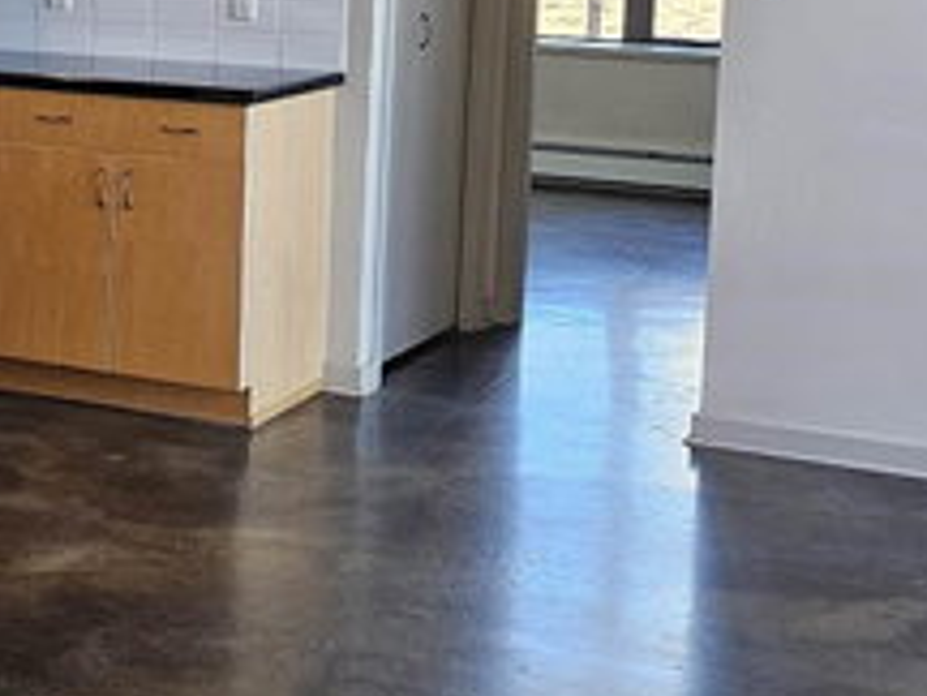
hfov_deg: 21.9
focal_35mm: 85
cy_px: 120
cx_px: -73
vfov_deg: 17.2
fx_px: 2276
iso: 200
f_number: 1.7
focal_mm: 6.3
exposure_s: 1/180
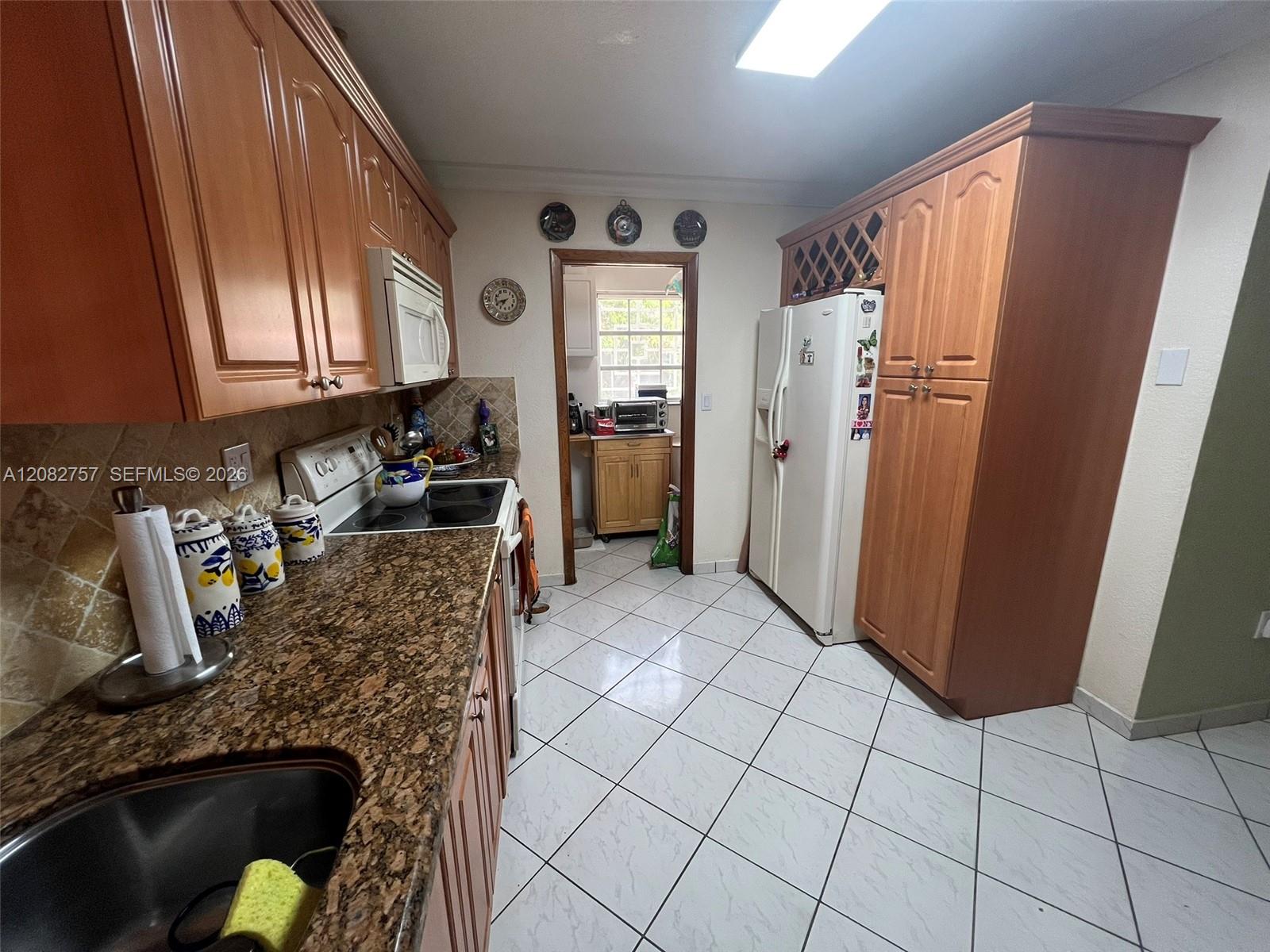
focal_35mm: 13
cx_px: 635
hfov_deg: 106.2
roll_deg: +0.9
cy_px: 476
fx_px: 477
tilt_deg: -13.5
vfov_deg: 89.9
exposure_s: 1/120
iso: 200
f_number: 1.8
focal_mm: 1.57
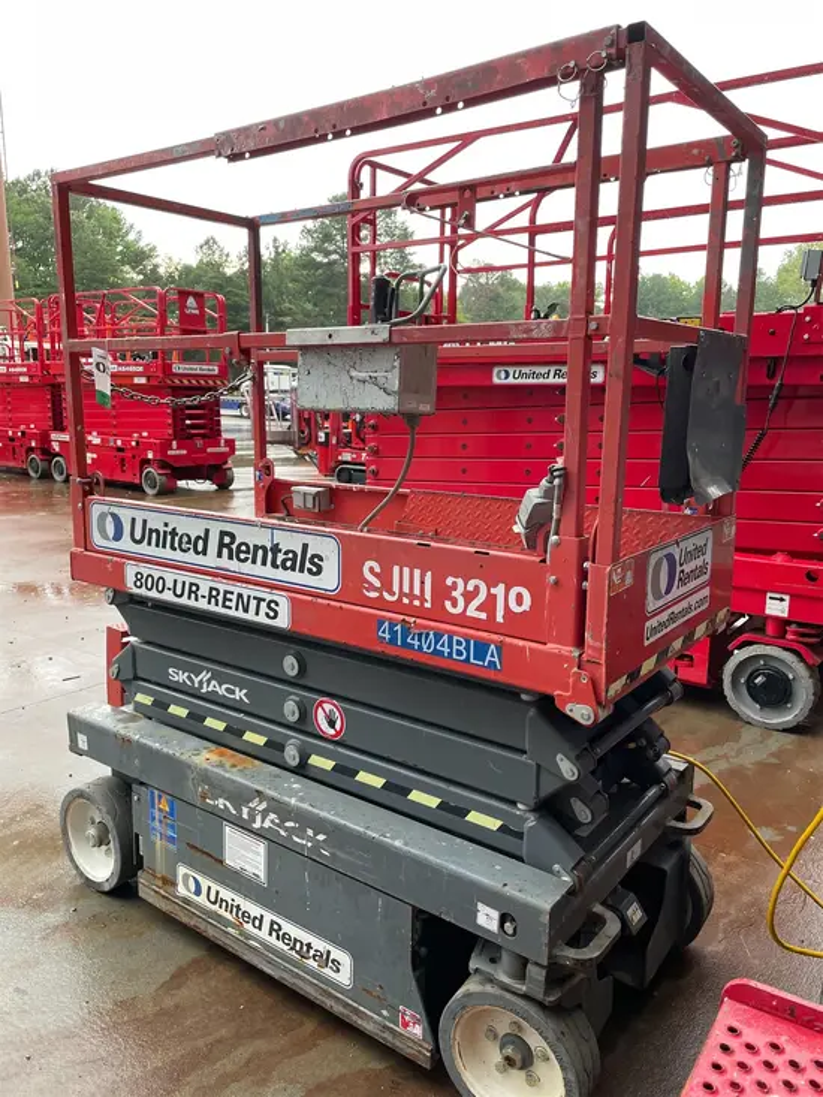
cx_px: 412
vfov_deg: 67.3
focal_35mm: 26
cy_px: 548
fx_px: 824
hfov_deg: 53.1
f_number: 1.6
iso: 125
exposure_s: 1/76
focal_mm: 4.2
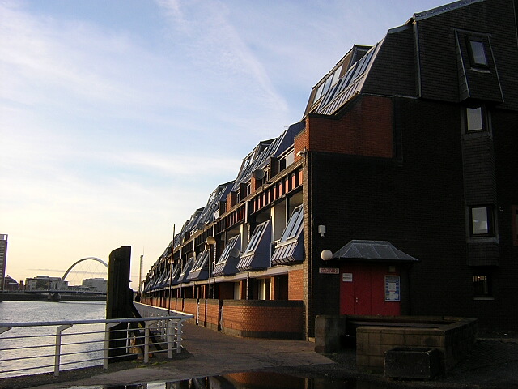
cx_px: 259
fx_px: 539
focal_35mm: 36
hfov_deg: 51.4
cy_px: 194
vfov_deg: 39.7
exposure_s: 1/144
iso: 146
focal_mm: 4.7
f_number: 5.2
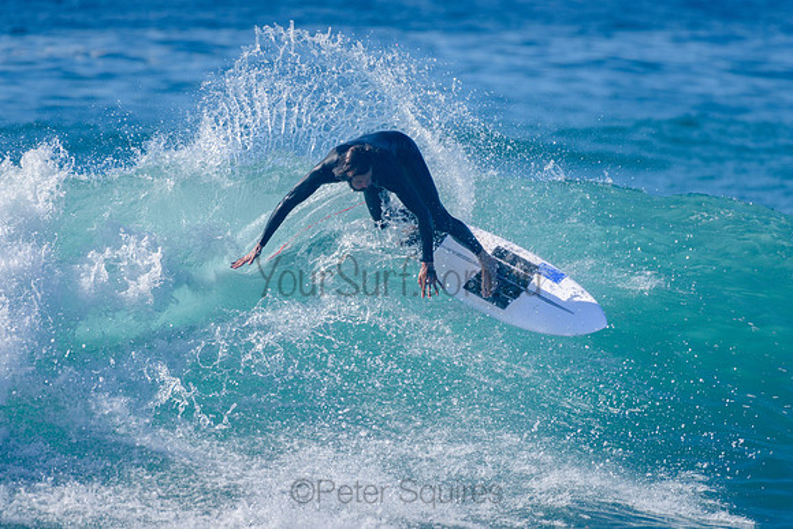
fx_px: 13501
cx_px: 393
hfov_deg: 3.4
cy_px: 287
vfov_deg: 2.2
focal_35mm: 613
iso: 180
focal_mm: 500
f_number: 5.6
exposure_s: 1/2000
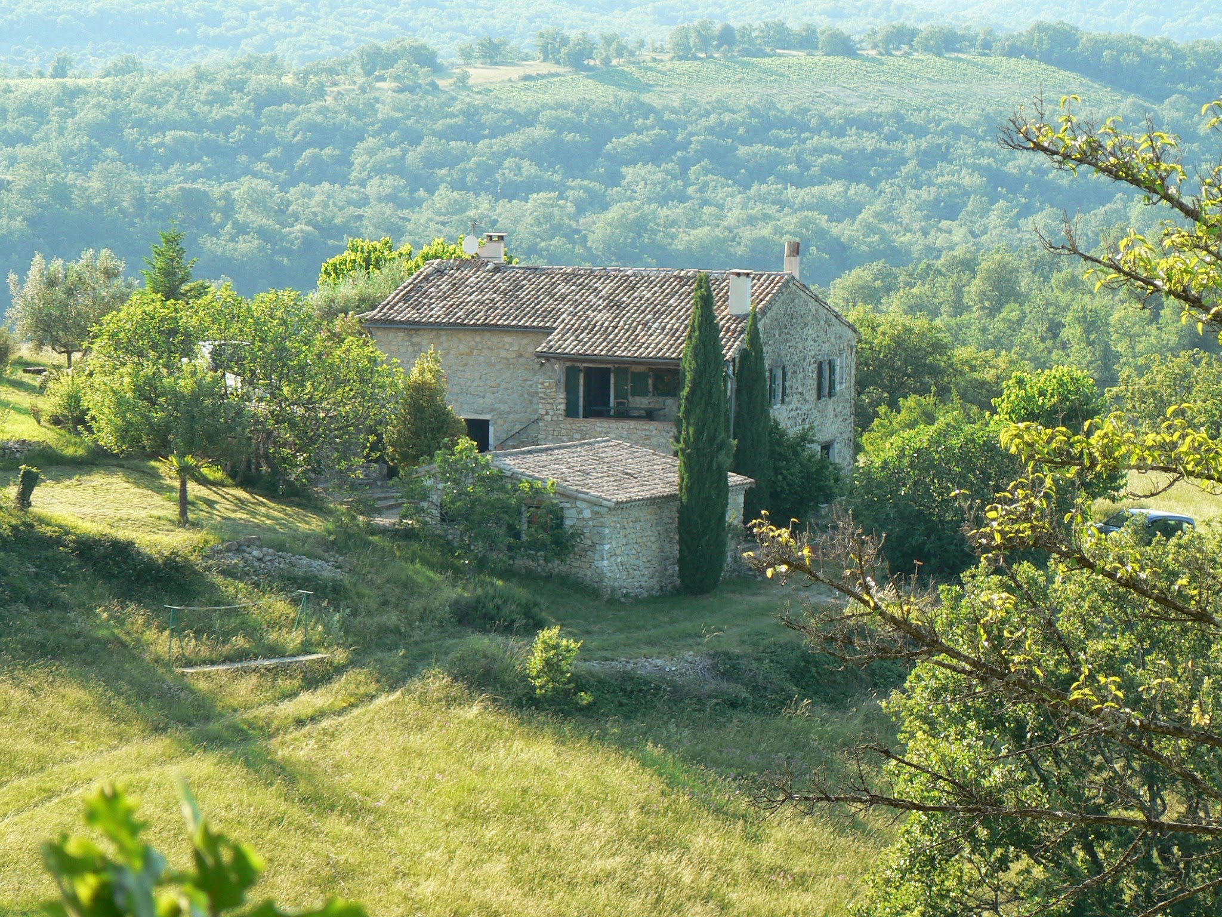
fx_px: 5189
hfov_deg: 13.4
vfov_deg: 10.1
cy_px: 458
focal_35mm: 147
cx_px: 611
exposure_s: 1/100
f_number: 4
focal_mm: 24.6
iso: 80
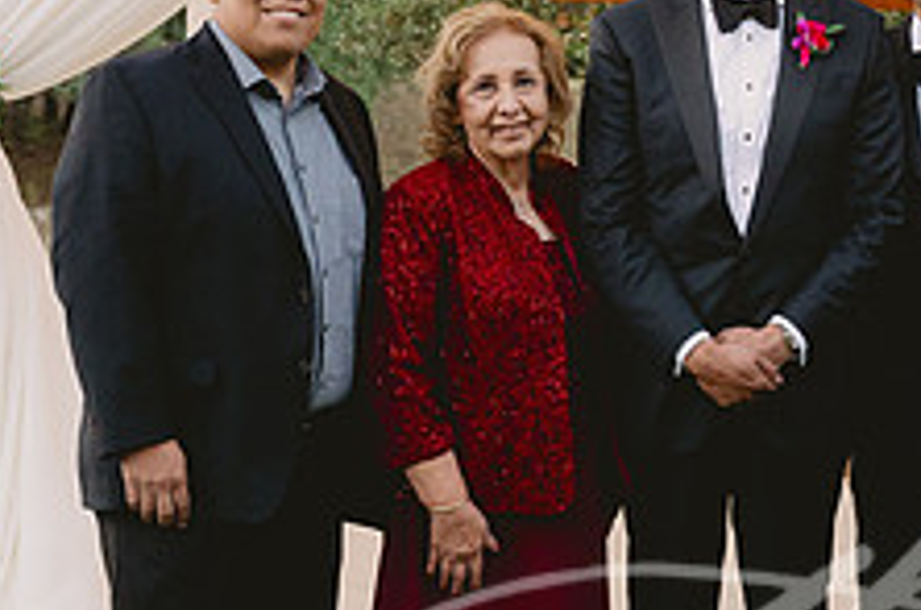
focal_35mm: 128
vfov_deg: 10.7
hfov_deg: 15.9
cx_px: 770
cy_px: 247
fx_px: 3268
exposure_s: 1/320
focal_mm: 48
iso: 1250
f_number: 4.5
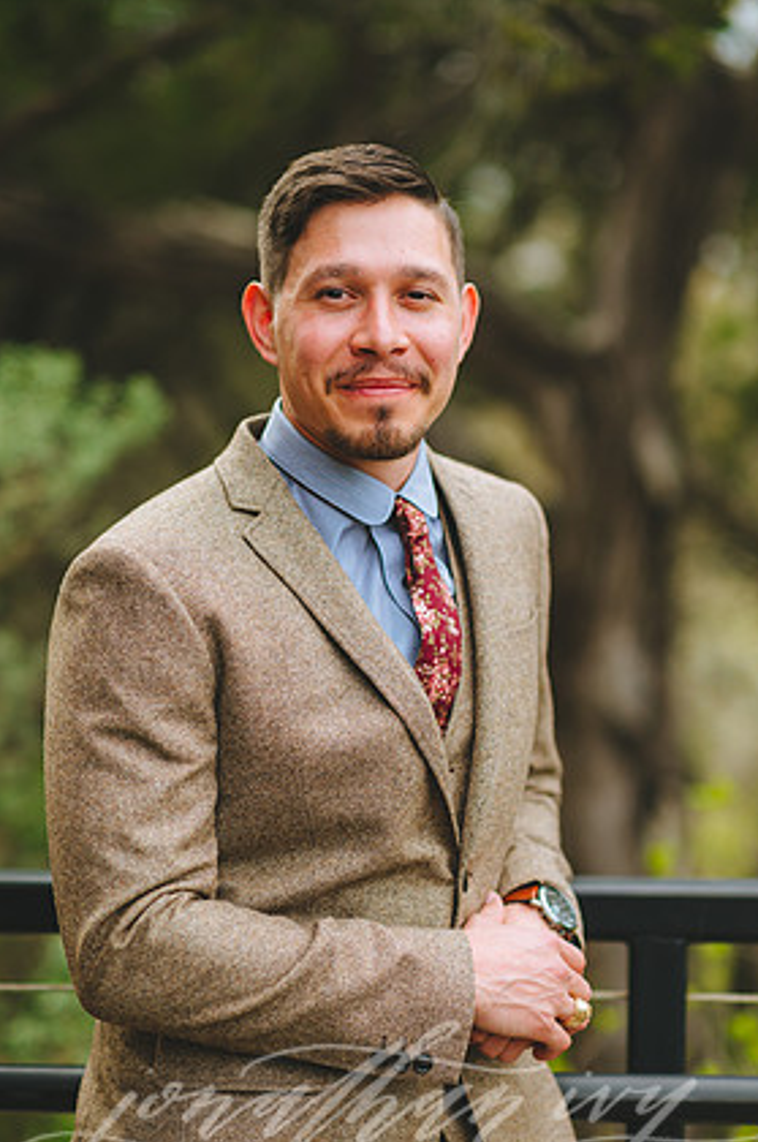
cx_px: 379
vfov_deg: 22.4
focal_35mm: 91
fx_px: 2881
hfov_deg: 15.0
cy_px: 601
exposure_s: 1/1600
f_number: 2
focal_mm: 85
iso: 200
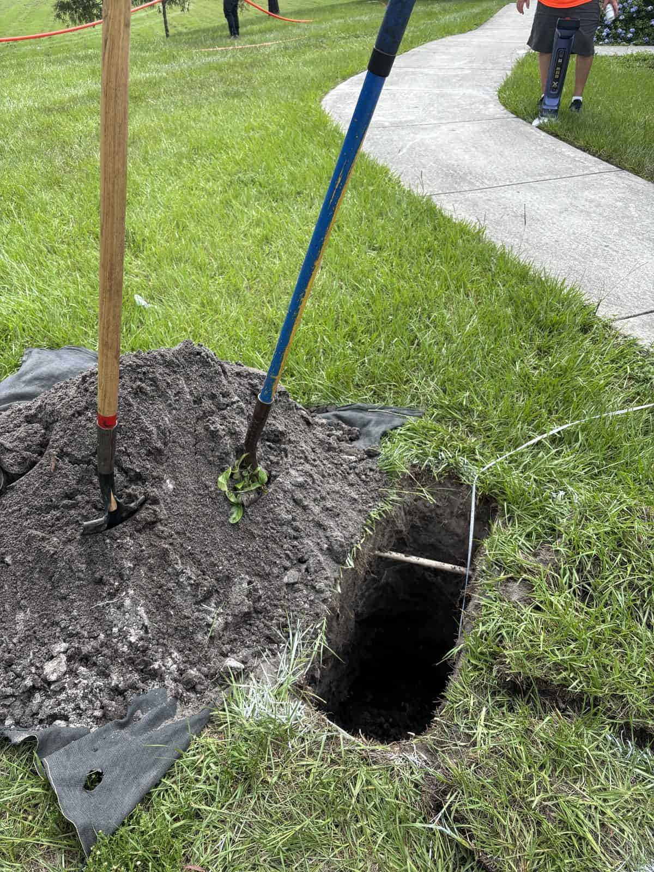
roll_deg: -0.1
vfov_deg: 67.3
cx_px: 327
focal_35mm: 26
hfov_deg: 53.1
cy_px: 436
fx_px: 655
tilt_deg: -35.3
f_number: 1.6
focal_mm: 5.96
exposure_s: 1/414
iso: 50
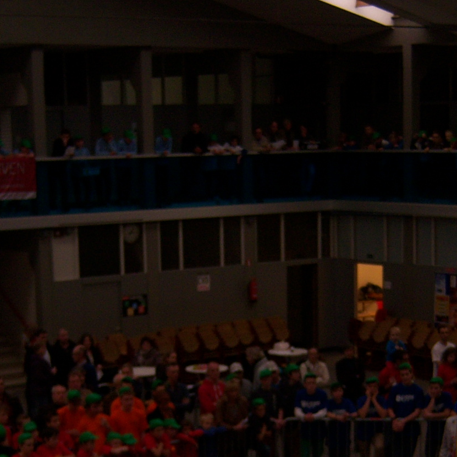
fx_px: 1464
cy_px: 430
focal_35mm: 98
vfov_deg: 17.4
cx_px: 266
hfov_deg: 17.7
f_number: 2.8
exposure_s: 1/60
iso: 80
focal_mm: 7.5
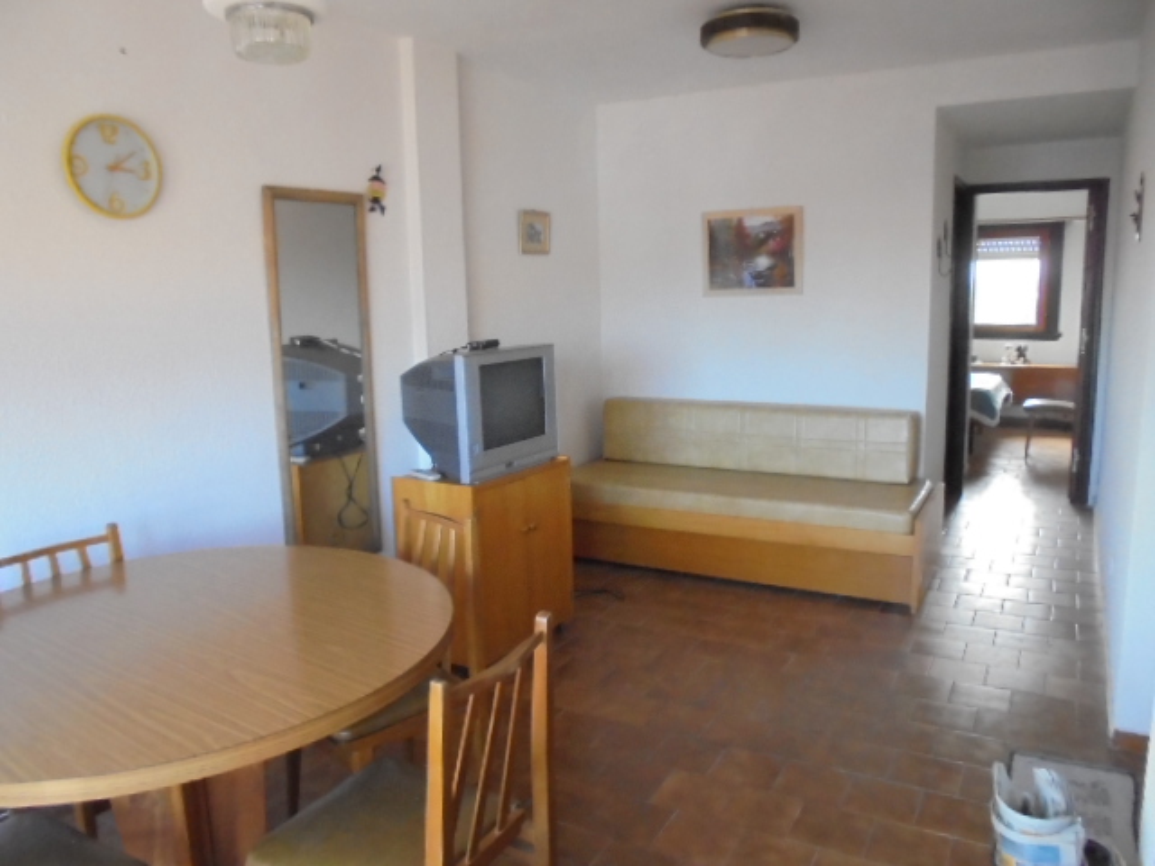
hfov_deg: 67.3
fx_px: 868
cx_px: 578
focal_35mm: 26
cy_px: 433
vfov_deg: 53.1
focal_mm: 4.6
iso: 640
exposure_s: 1/125
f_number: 3.5
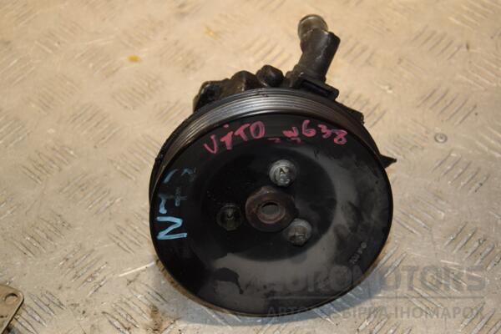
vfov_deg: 15.7
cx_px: 250
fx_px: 1211
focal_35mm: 87
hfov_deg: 23.4
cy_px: 167
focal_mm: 58
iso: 800
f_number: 6.3
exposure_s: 1/200
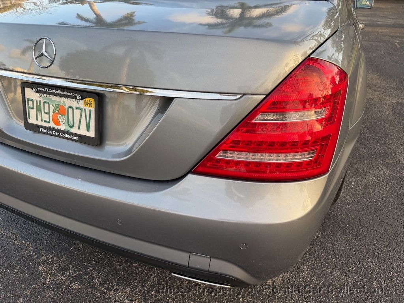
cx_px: 202
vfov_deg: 56.8
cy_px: 152
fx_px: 280
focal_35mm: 24
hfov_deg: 71.6
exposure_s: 1/376
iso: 80
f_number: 1.78
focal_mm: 6.76
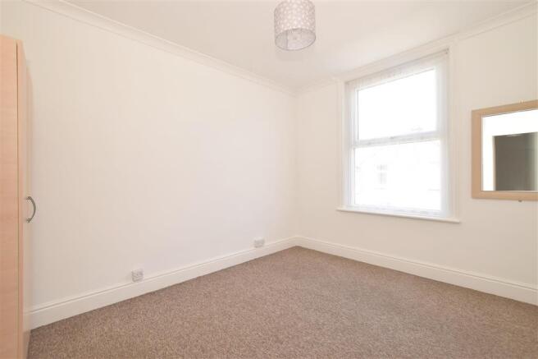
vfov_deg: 77.3
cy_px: 180
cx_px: 269
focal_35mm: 15
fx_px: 224
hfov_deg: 100.4
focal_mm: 10
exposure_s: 1/60
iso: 500
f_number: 9
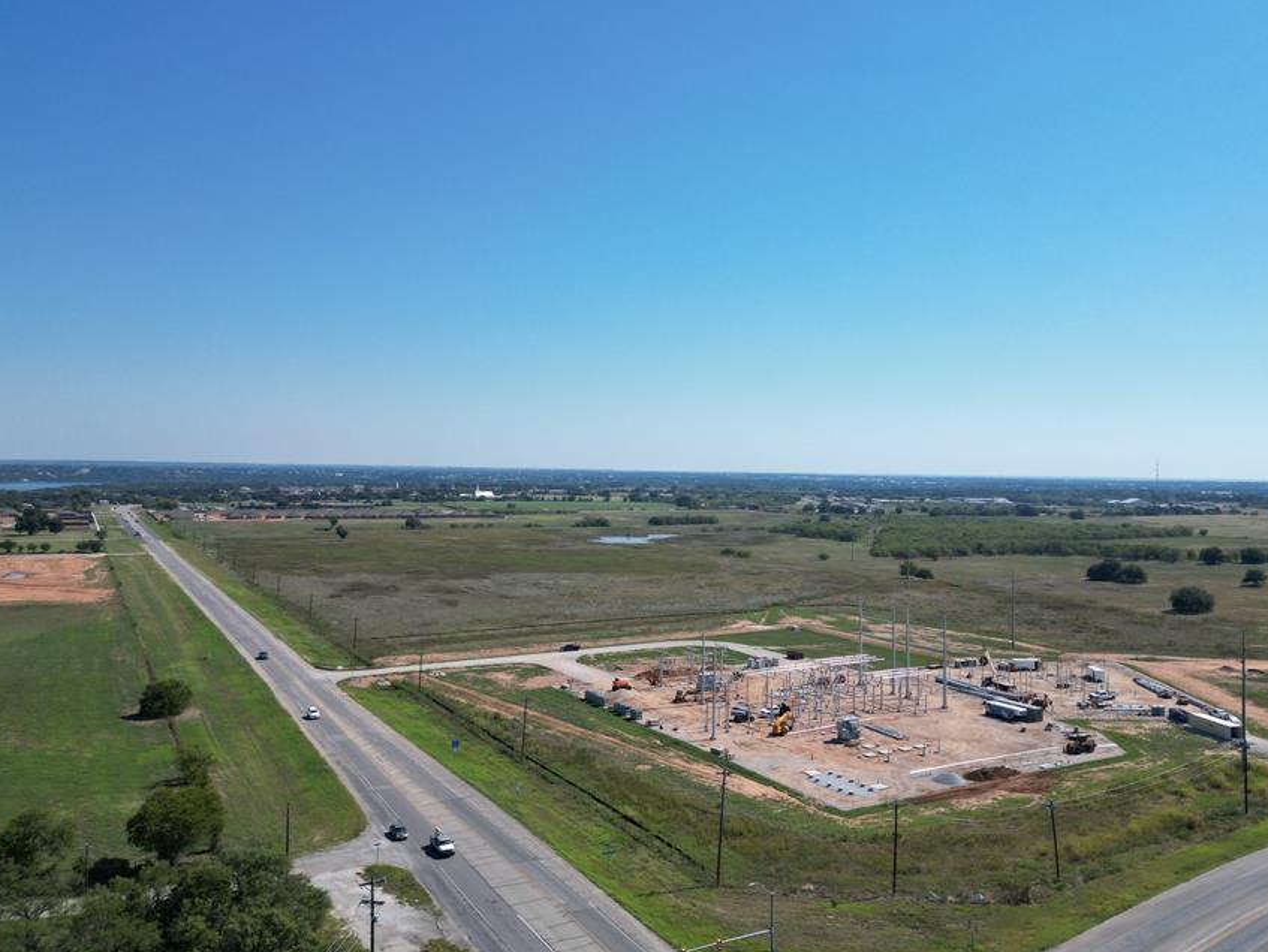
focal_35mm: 29
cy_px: 452
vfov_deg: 48.2
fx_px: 1063
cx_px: 731
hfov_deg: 61.3
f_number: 1.7
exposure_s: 1/4000
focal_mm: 6.72
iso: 110
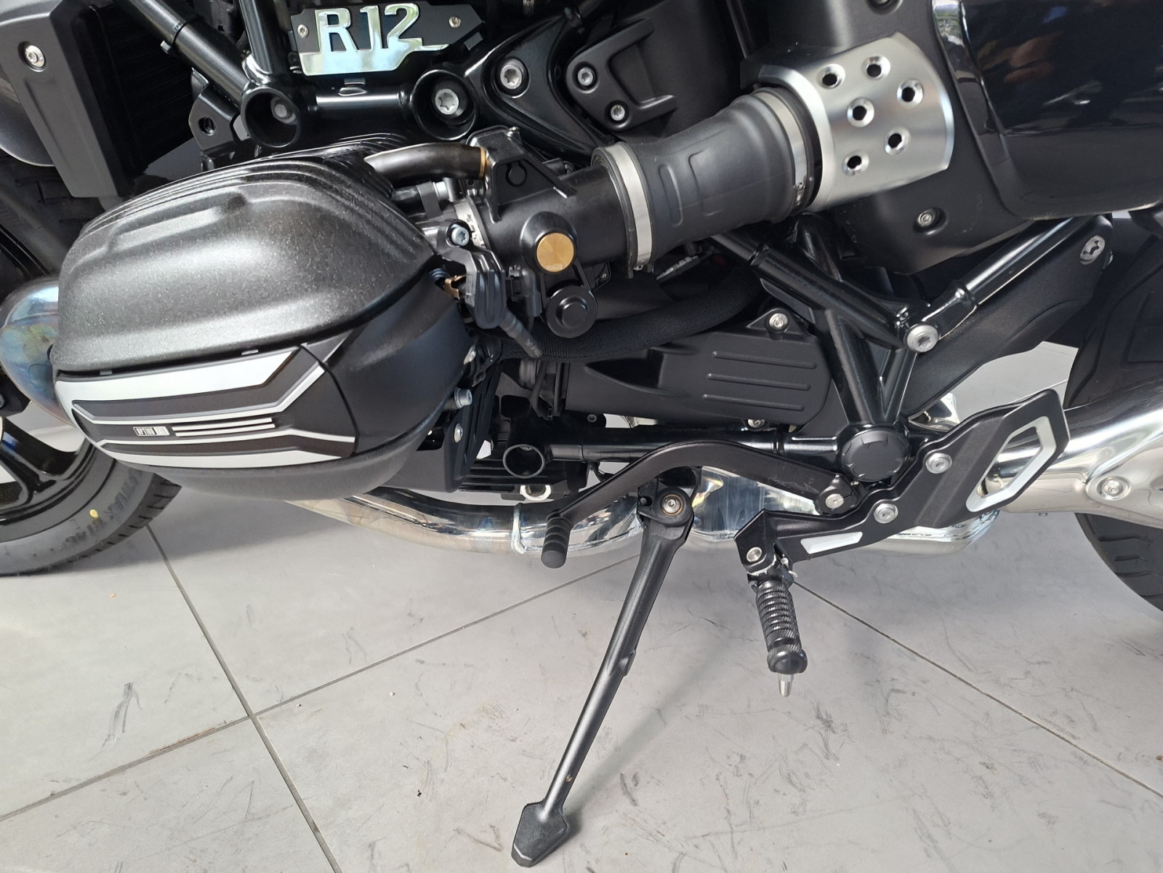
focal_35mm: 23
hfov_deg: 73.9
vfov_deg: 58.9
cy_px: 436
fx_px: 773
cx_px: 582
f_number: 1.8
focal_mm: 5.54
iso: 200
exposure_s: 1/100
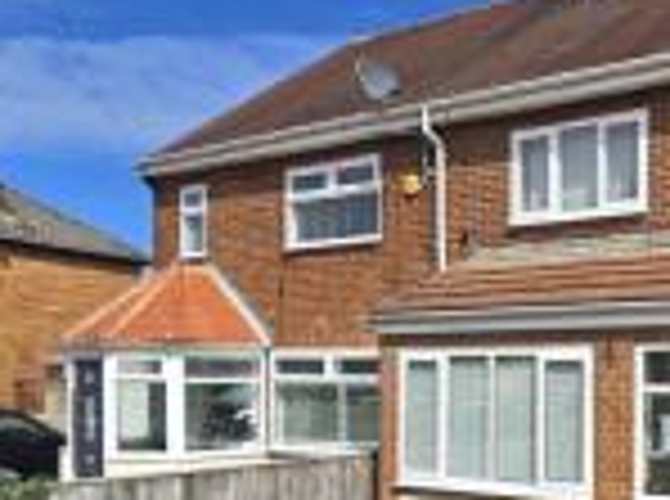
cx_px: 722
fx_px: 714
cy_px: 399
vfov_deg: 37.2
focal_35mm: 37
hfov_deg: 41.2
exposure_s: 1/2993
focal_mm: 2.2
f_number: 2.2
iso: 50
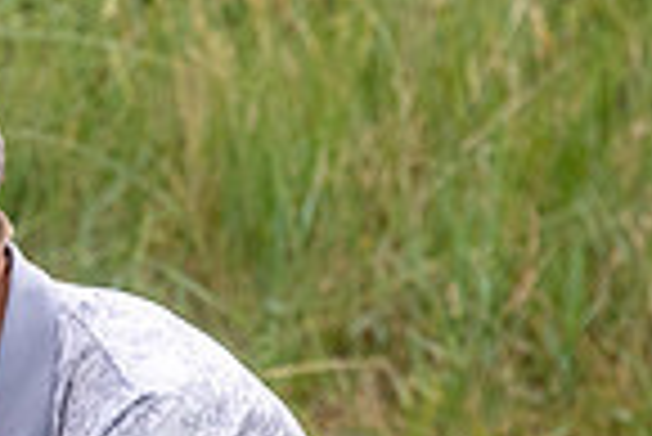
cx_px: -598
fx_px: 32578
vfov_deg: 0.8
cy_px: 647
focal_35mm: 1797
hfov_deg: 1.1
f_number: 5
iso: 160
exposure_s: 1/800
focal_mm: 300
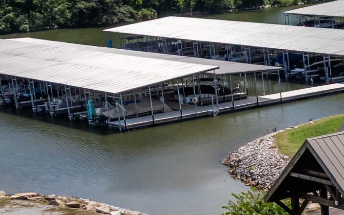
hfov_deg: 16.7
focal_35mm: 108
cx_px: 580
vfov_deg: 12.0
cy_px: 190
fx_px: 1012
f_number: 2.8
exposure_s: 1/50
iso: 100
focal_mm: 12.29
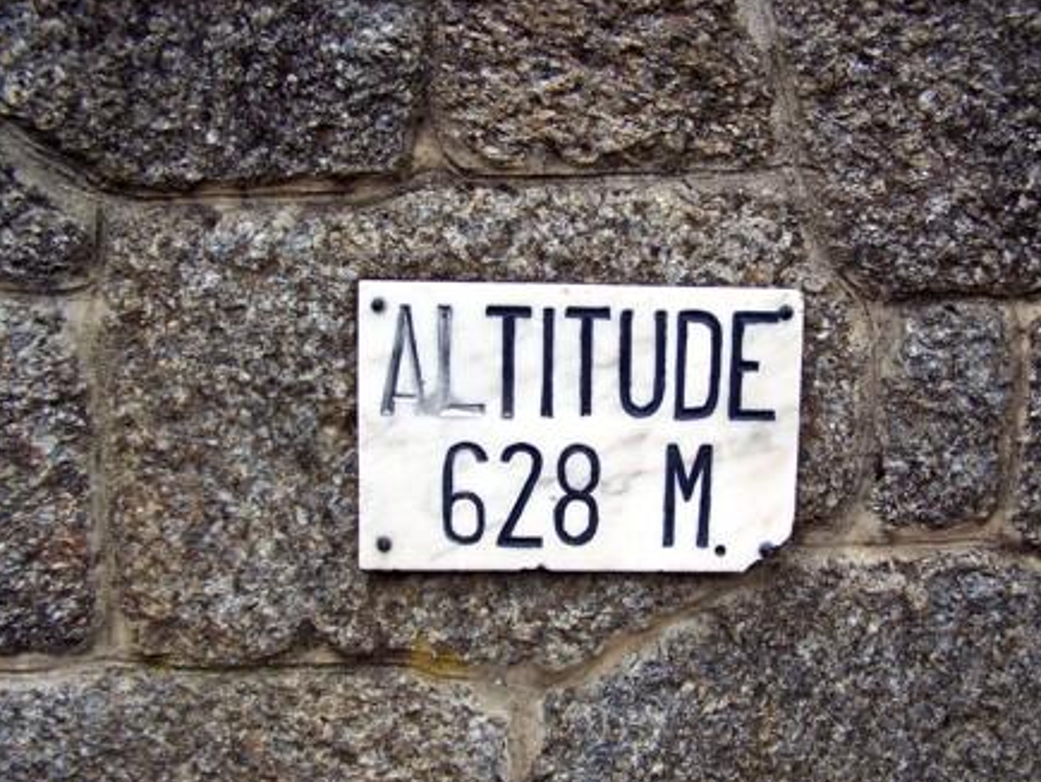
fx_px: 1324
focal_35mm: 44
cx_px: 574
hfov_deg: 42.9
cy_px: 429
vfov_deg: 32.9
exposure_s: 1/250
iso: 80
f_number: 2.8
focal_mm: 6.3
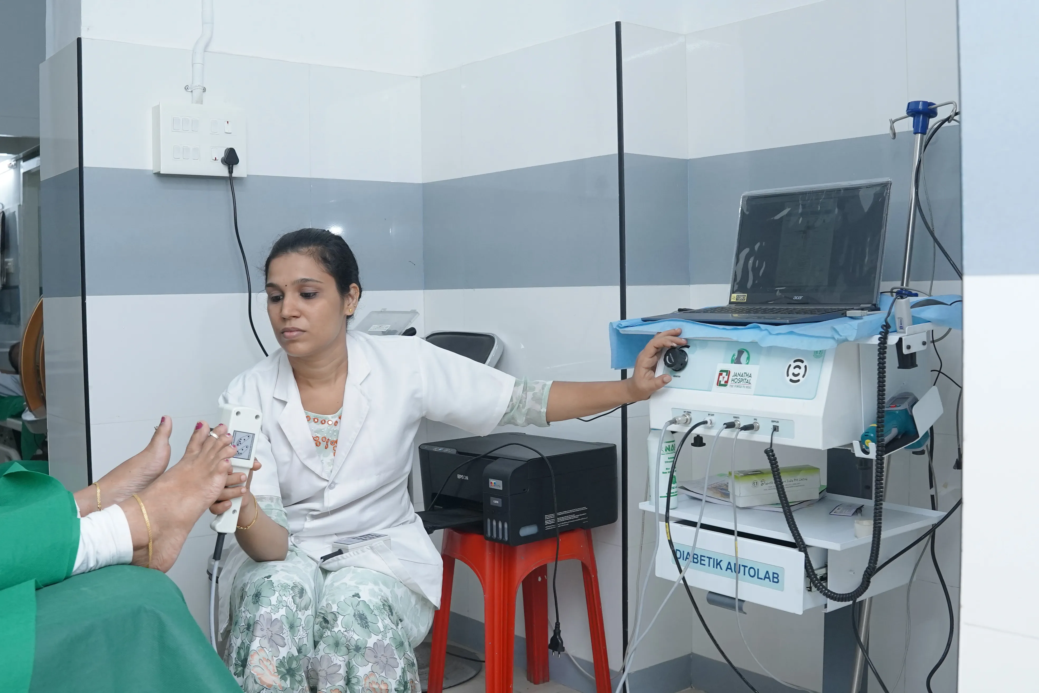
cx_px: 520
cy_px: 346
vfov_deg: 35.9
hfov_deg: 51.9
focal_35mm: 37
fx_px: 1068
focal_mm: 25.1
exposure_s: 1/125
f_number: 5
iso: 2000
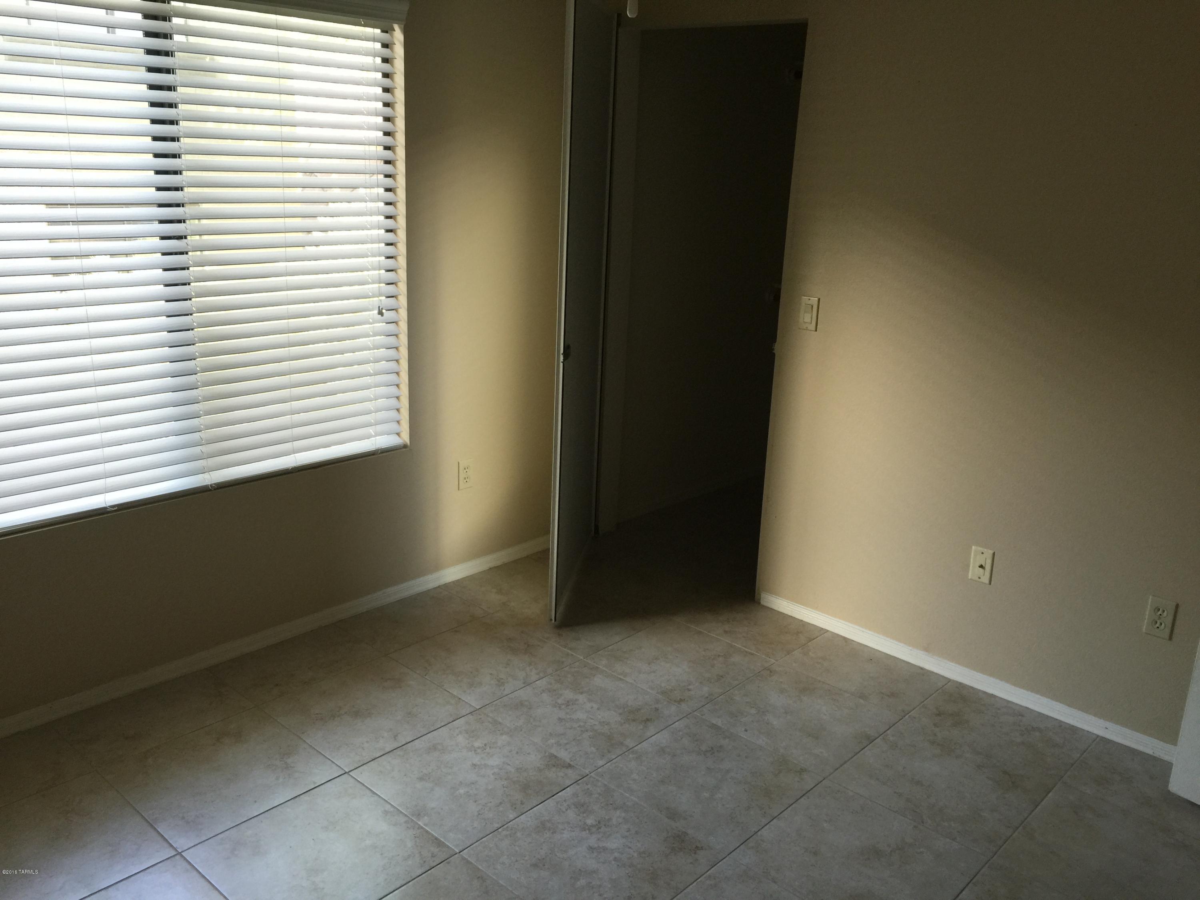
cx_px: 600
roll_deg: -3.5
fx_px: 1005
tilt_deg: -15.8
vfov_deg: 48.2
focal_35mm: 29
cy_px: 450
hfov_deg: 61.7
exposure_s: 1/40
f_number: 2.2
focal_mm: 4.15
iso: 32
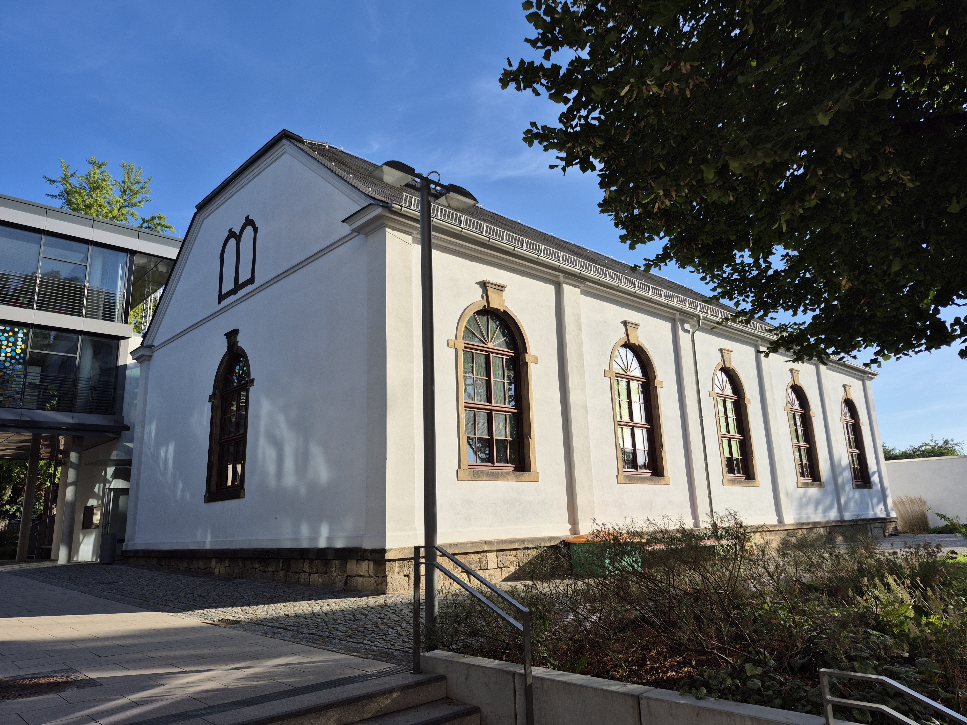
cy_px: 362
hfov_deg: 73.9
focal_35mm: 23
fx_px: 643
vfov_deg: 58.9
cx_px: 484
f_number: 1.8
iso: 25
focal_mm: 5.4
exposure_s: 1/1432
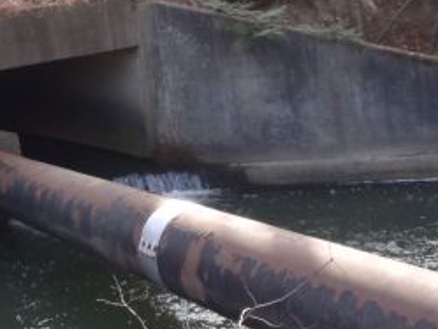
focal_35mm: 75
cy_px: 77
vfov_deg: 19.5
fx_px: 949
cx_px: -77
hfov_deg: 23.8
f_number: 3.5
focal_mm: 5
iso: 80
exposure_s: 1/60
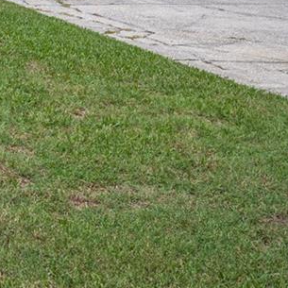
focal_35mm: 89
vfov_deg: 17.7
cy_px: -132
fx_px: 838
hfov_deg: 14.3
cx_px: -368
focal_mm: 20
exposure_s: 1/3200
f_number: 7.1
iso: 250
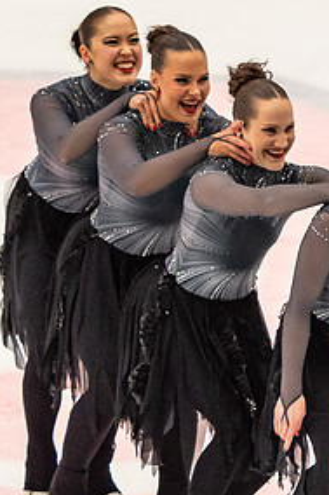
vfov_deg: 3.7
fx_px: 7631
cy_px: 264
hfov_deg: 2.5
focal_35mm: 556
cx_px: 197
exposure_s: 1/500
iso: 900
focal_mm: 122
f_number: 4
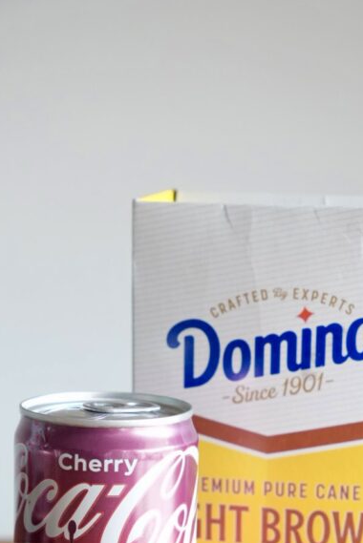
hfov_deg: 12.7
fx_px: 1635
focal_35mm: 108
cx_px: 211
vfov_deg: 18.6
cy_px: 465
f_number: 4
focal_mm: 40.1
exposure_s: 1/125
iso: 1600
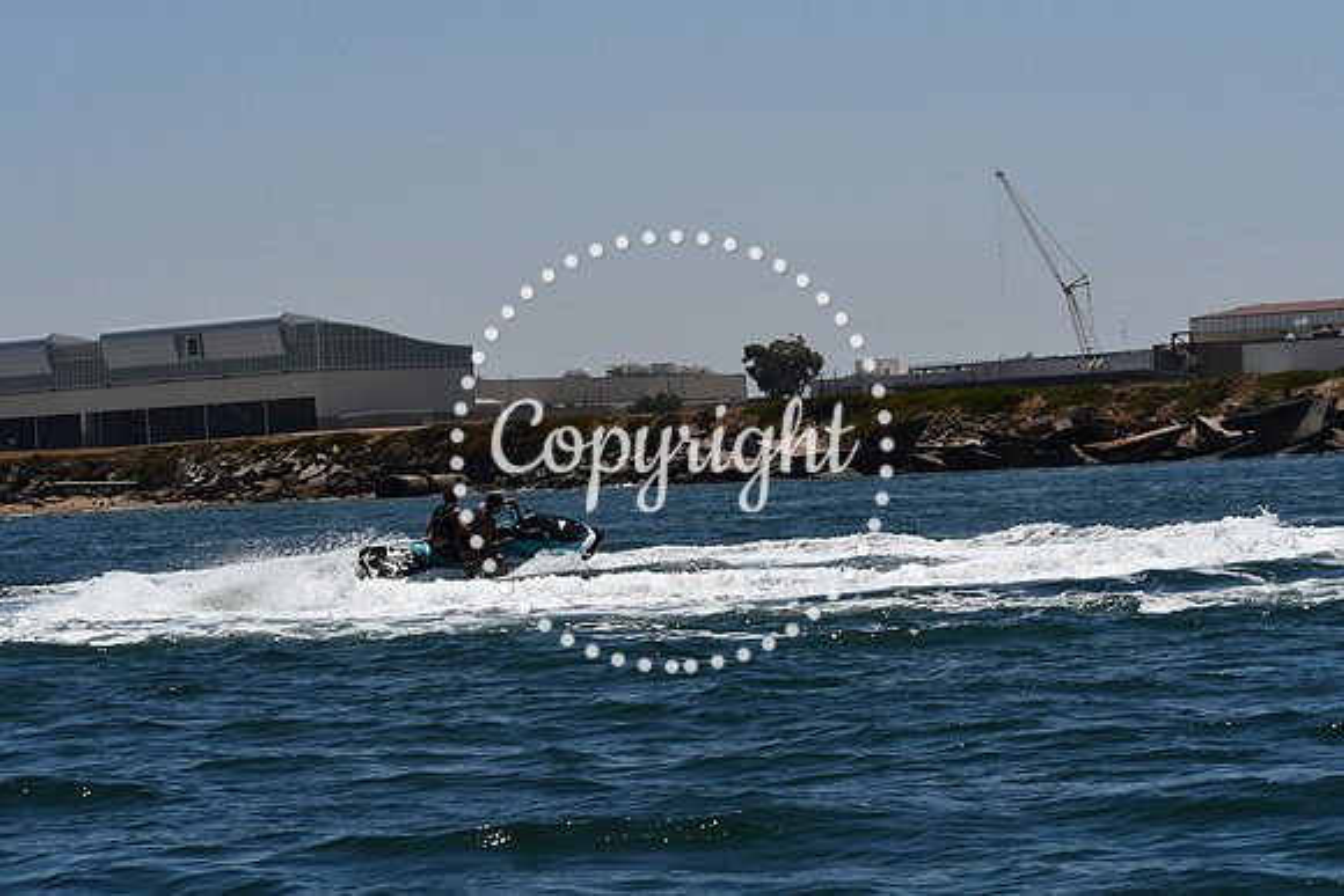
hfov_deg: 15.2
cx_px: 672
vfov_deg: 10.2
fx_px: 5041
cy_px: 448
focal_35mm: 135
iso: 100
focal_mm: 90
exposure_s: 1/640
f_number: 9
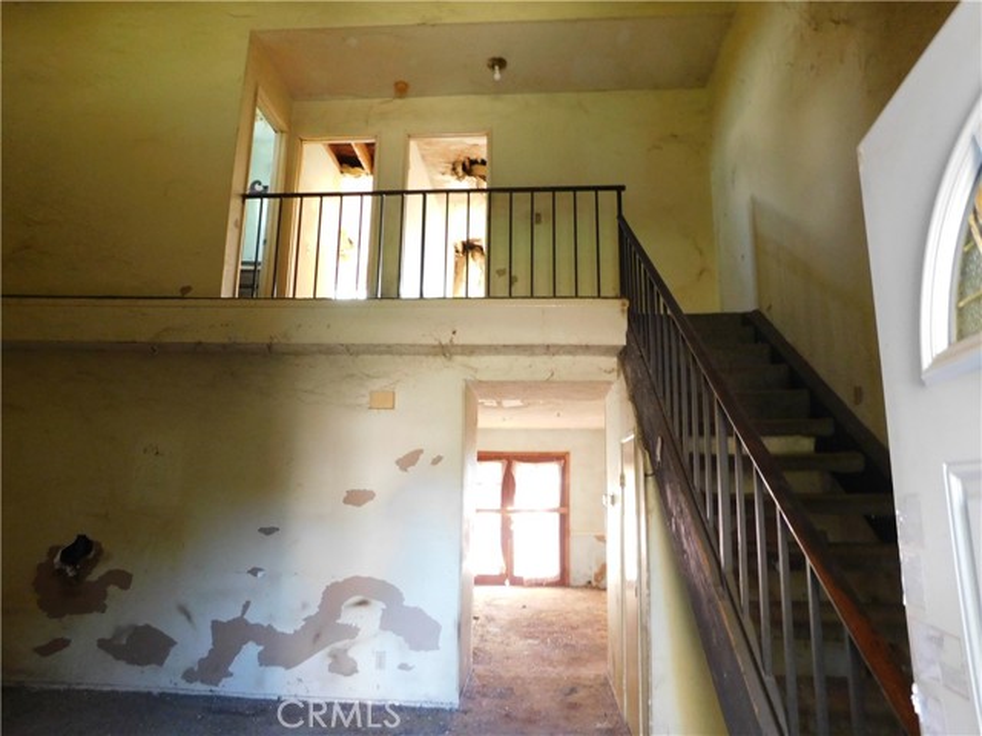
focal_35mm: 23
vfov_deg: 58.9
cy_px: 368
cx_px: 491
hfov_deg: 73.9
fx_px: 652
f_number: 3
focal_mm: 4
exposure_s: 1/13
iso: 400
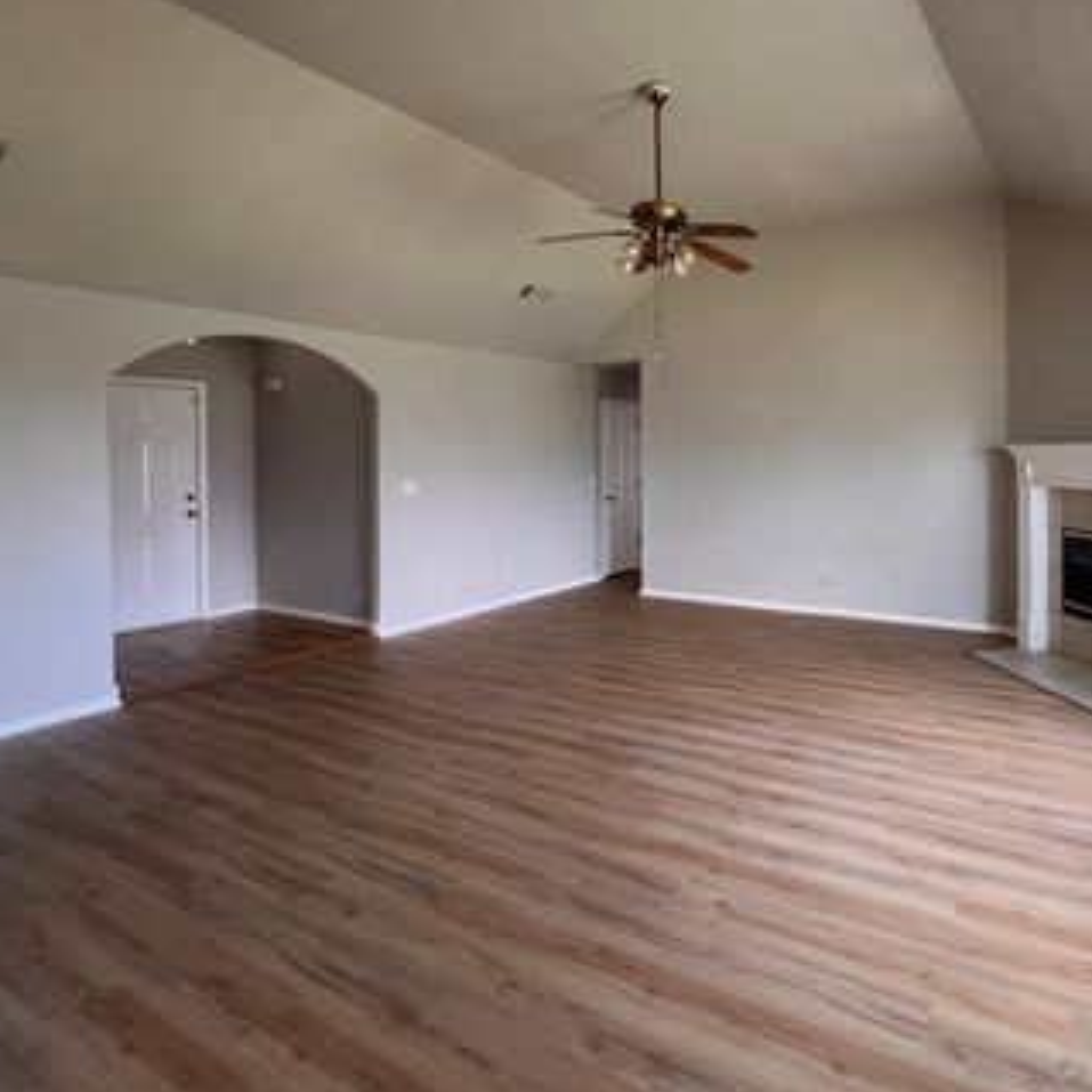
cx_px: 770
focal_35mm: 18
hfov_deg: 76.8
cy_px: 457
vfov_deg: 80.1
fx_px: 642
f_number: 1.8
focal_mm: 1.57
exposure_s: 1/60
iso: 125
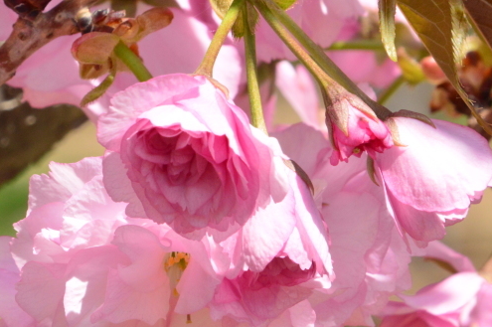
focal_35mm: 574
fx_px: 7837
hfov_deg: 3.6
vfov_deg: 2.4
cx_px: 86
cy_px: 53
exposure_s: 1/250
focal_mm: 185
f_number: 20
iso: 800
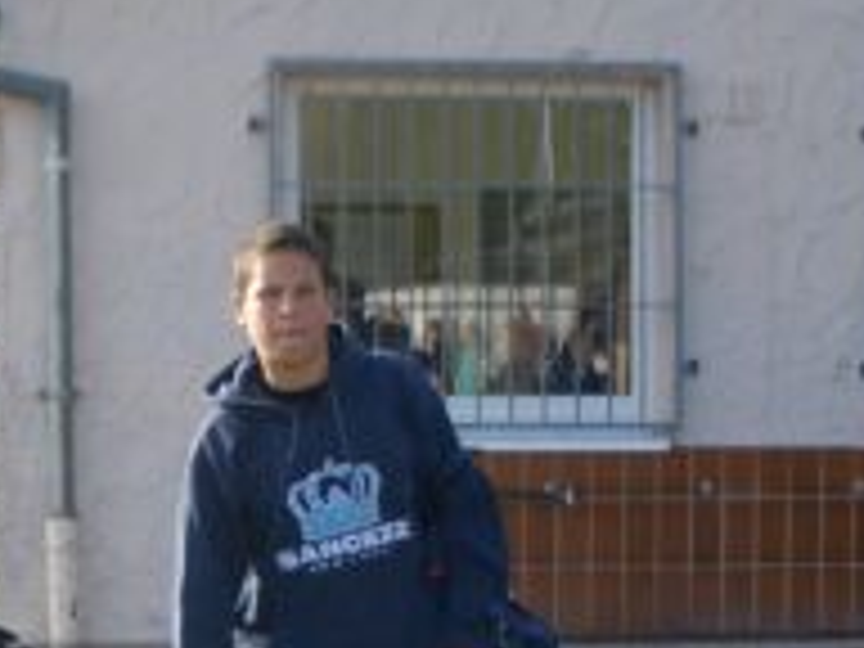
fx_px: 1822
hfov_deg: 26.1
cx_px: 148
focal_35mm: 73
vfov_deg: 19.6
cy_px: 639
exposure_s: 1/400
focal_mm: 5.8
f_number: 2.6
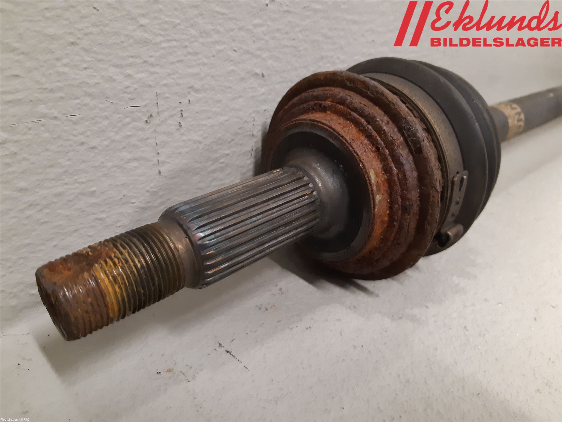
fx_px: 422
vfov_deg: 53.1
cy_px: 211
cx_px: 281
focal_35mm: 26
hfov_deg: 67.3
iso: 320
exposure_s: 1/50
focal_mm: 3.93
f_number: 1.7
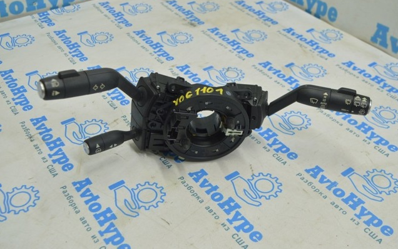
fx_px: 450
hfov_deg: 47.7
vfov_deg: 30.8
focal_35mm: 42
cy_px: 116
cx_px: 200
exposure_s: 1/25
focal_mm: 27
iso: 400
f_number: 5.6
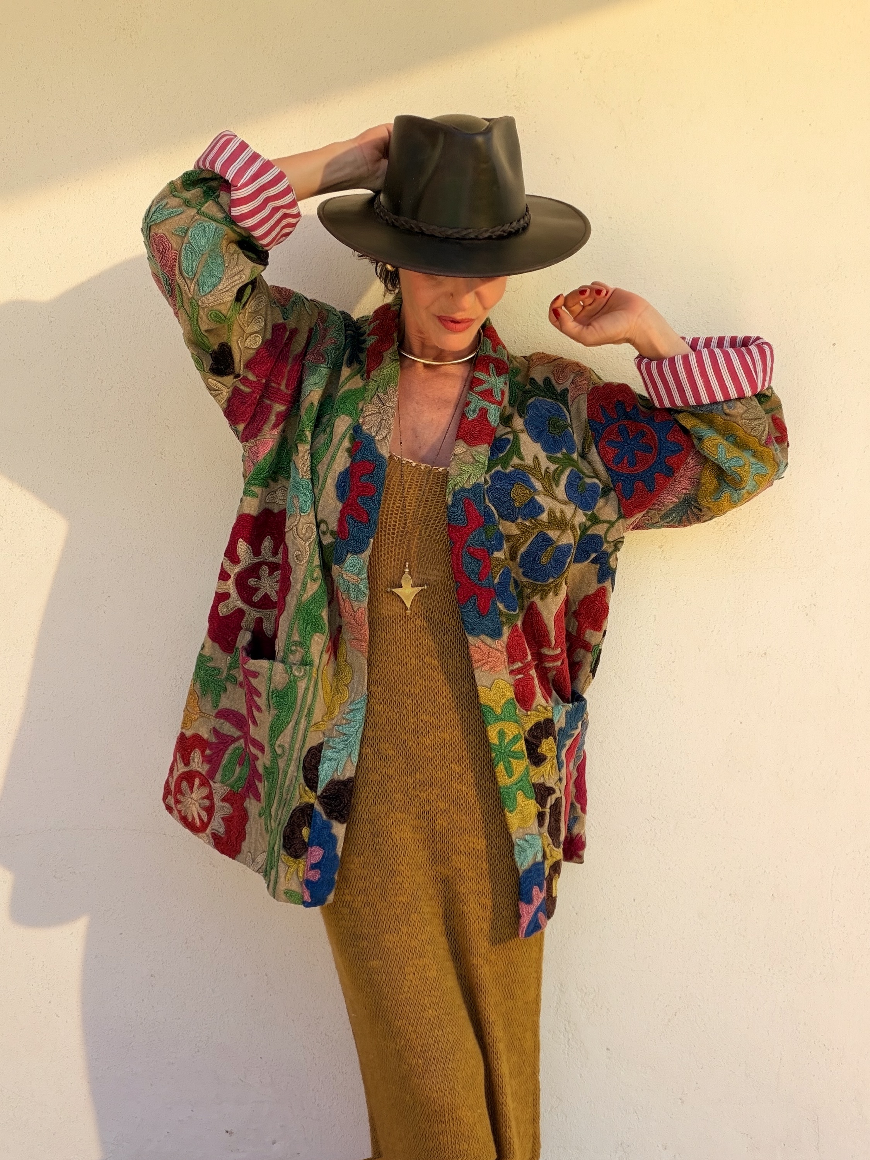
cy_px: 580
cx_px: 435
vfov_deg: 60.0
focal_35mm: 30
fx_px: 1005
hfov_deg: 46.8
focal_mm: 2.71
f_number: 1.9
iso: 32
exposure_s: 1/367
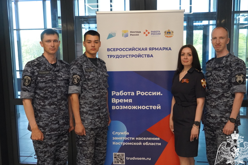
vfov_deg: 35.0
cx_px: 128
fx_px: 262
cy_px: 86
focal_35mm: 38
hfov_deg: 50.7
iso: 2500
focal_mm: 24
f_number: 4
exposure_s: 1/160
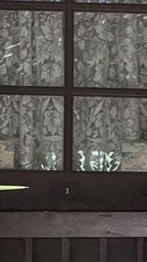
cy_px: 267
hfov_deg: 10.7
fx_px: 778
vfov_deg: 18.6
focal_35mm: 112
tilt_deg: -2.9
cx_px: 162
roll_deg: -0.8
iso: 64
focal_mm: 2.22
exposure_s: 1/99
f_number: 2.2
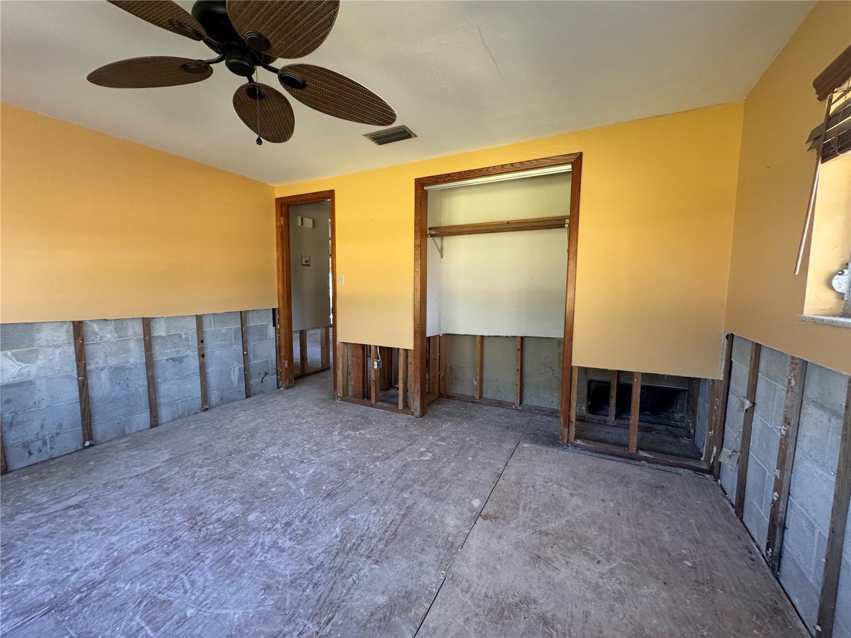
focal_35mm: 14
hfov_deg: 102.1
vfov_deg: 85.7
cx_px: 426
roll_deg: +0.7
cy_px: 319
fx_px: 344
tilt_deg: -5.6
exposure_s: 1/99
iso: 320
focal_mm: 2.22
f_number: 2.2
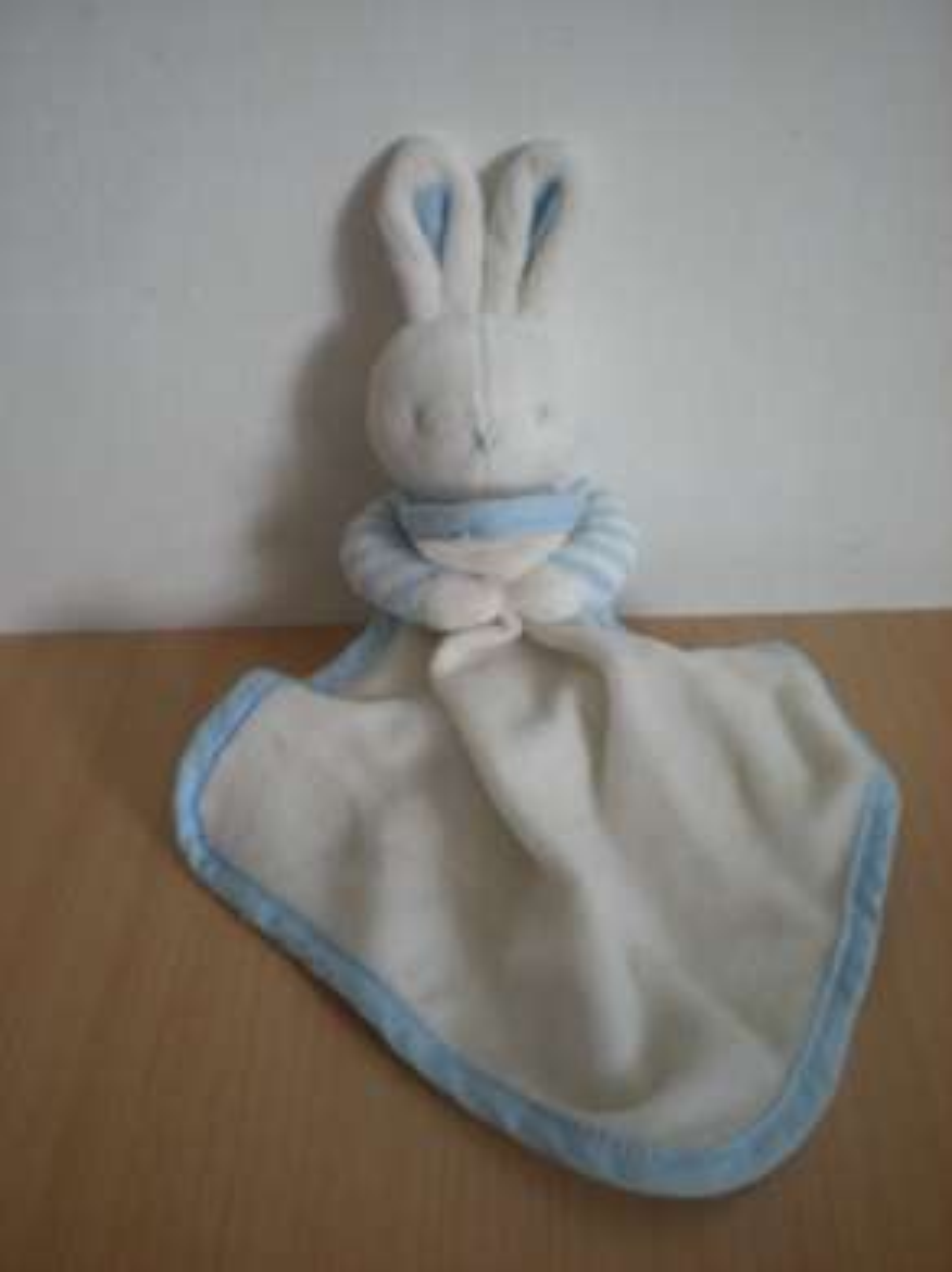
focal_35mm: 38
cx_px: 476
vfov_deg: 49.0
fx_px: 1395
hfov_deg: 37.7
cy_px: 636
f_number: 3.1
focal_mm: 6.3
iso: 200
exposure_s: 1/34.8
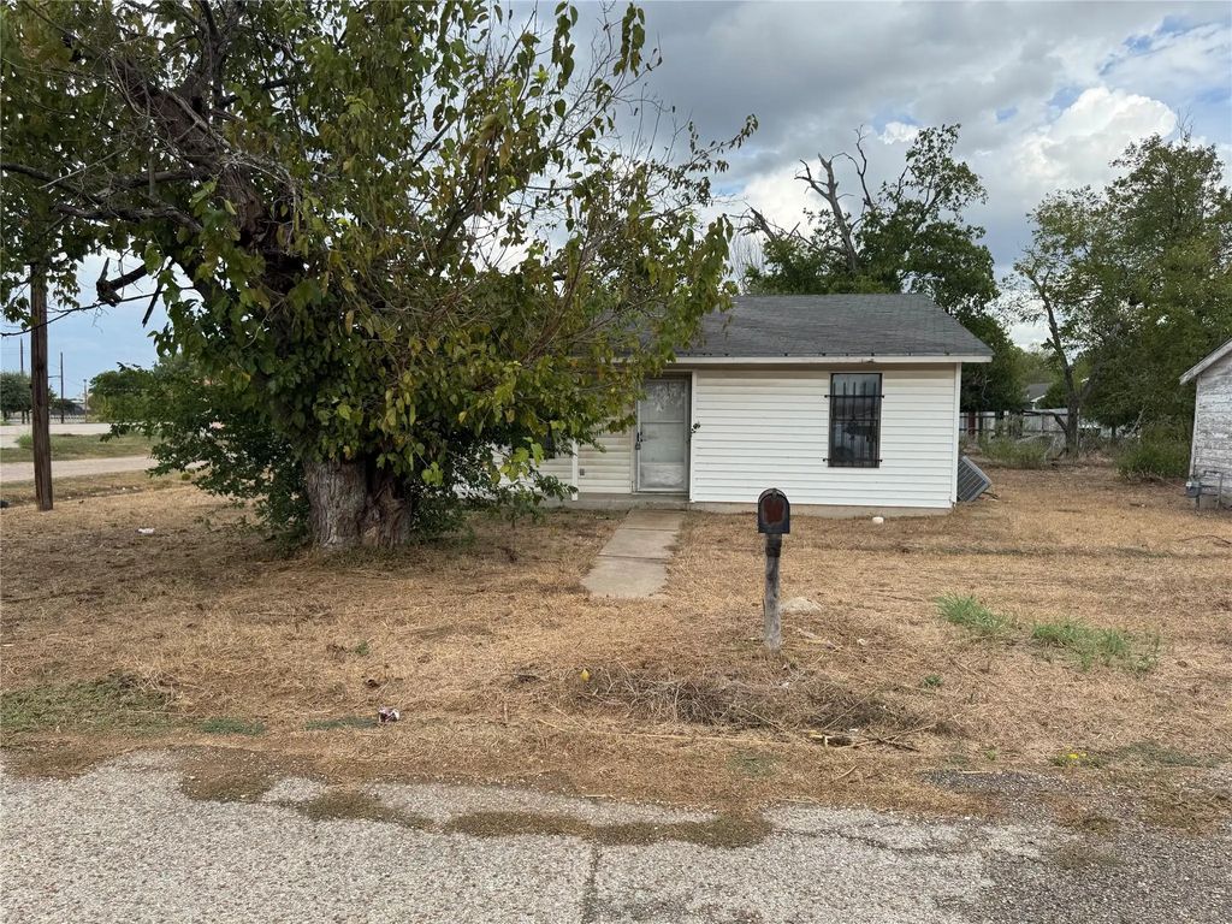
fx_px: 854
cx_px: 616
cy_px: 462
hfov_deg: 71.6
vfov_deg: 56.8
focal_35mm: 24
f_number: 1.78
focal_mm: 6.76
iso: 80
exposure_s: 1/1678
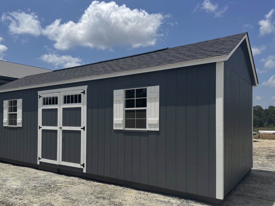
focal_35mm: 29
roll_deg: +0.1
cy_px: 119
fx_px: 230
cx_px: 124
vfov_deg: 48.1
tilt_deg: -0.3
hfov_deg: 61.5
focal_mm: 6.76
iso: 80
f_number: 1.78
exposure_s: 1/7937
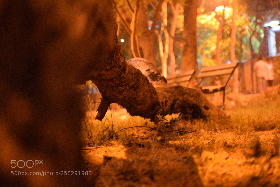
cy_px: 94
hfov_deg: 19.5
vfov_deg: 13.0
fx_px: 816
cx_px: 140
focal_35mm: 105
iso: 6400
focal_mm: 70
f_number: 4.5
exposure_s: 1/2.5
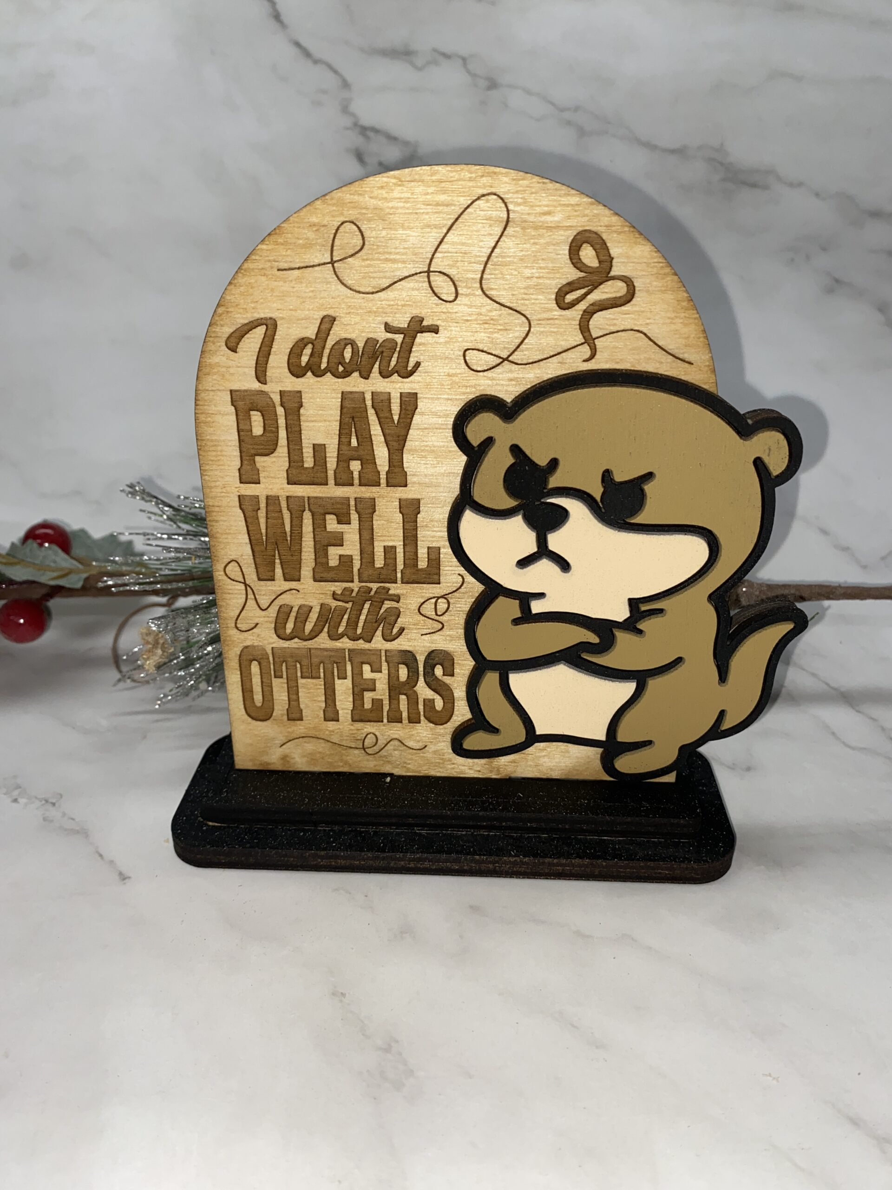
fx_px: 893
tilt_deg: -23.0
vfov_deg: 67.3
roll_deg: +0.3
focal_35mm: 26
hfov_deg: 53.1
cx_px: 446
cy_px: 595
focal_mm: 4.25
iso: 32
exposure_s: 1/458
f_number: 1.8
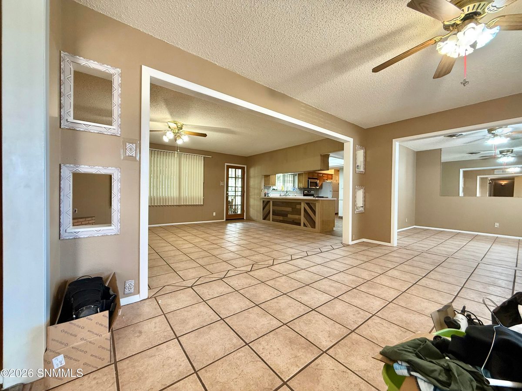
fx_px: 211
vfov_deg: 85.7
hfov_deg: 102.1
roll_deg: -0.5
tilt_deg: +0.3
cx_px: 261
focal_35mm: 14
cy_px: 196
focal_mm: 2.22
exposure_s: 1/60
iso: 320
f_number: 2.2
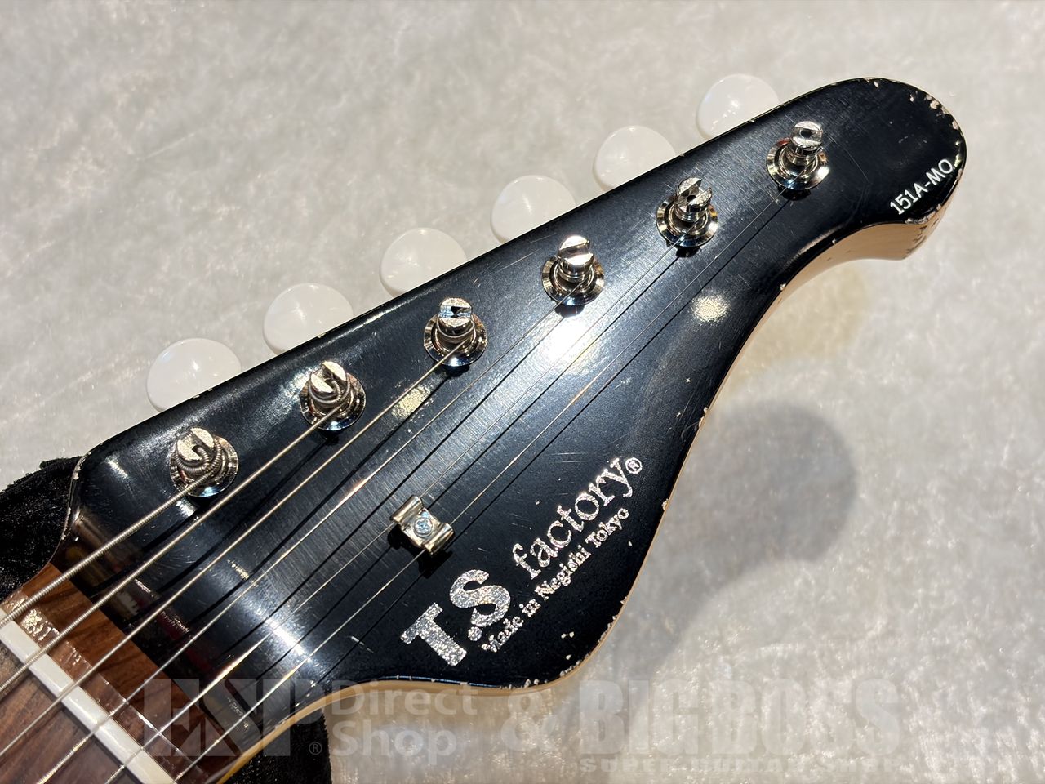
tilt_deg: -64.0
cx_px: 522
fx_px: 1570
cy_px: 392
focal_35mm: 52
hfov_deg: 36.8
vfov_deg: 28.0
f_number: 1.6
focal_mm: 5.96
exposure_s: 1/60
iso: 125
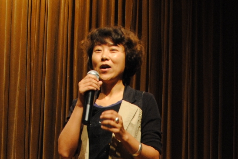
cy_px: 78
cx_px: 108
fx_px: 228
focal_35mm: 35
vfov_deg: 38.3
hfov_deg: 54.9
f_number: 3.8
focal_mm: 21
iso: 400
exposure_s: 1/30
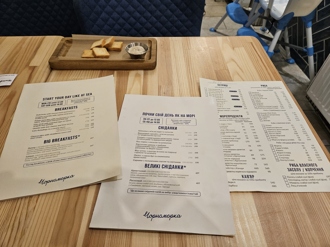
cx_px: 165
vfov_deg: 58.9
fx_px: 219
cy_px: 124
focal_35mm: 23
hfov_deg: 73.9
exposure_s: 1/100
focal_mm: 5.4
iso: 500
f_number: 1.8
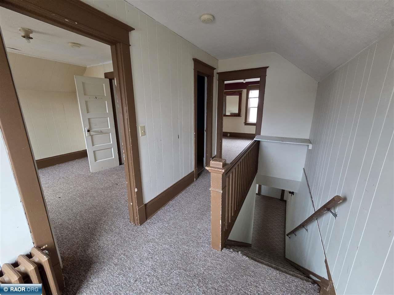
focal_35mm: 13
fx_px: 148
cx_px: 197
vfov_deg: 89.9
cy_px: 148
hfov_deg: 106.2
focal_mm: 2.2
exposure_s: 1/60
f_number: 2.2
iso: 640
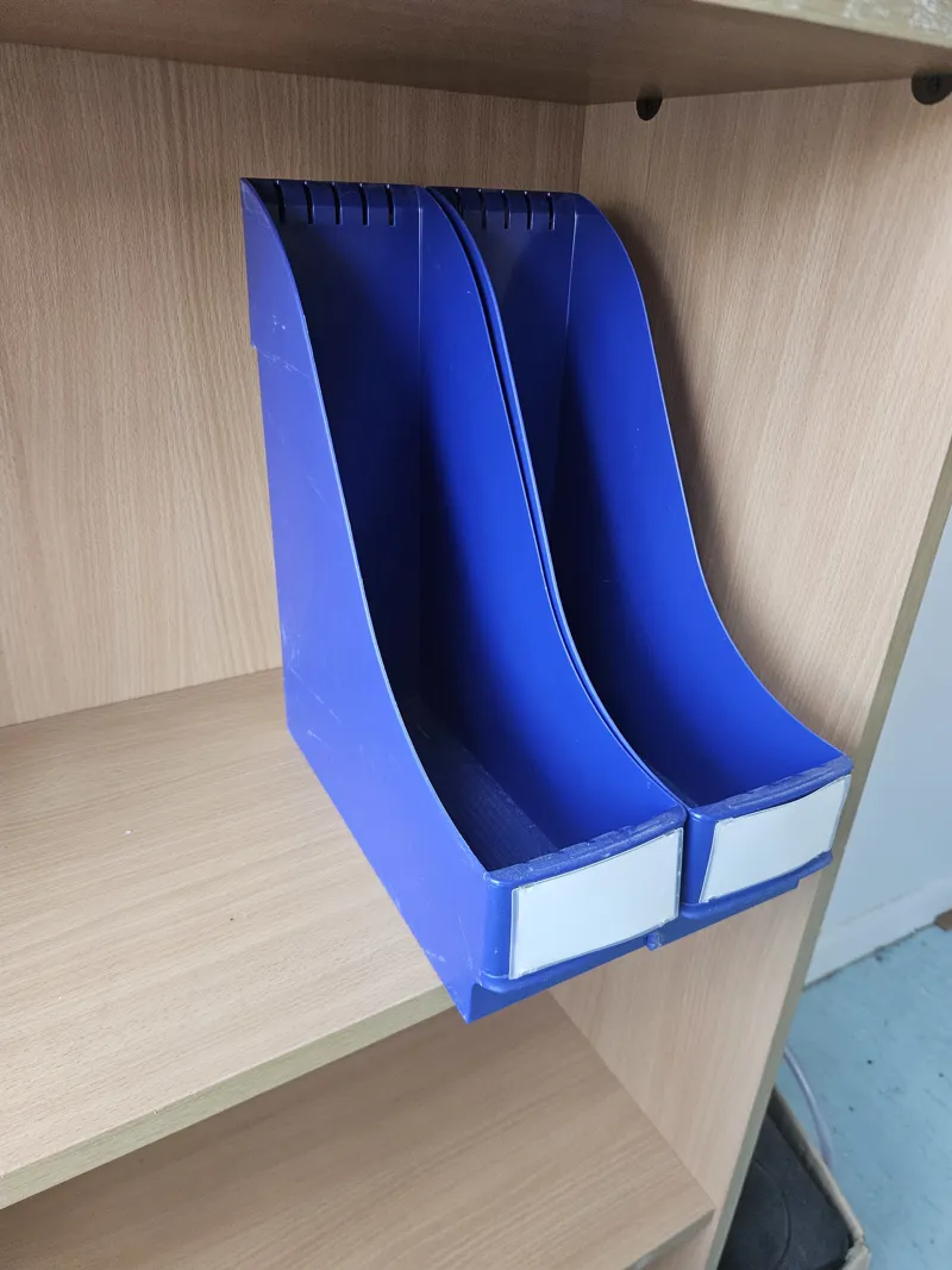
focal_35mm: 23
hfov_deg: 58.9
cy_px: 635
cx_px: 476
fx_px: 844
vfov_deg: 73.9
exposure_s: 1/100
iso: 500
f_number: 1.8
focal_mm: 5.4
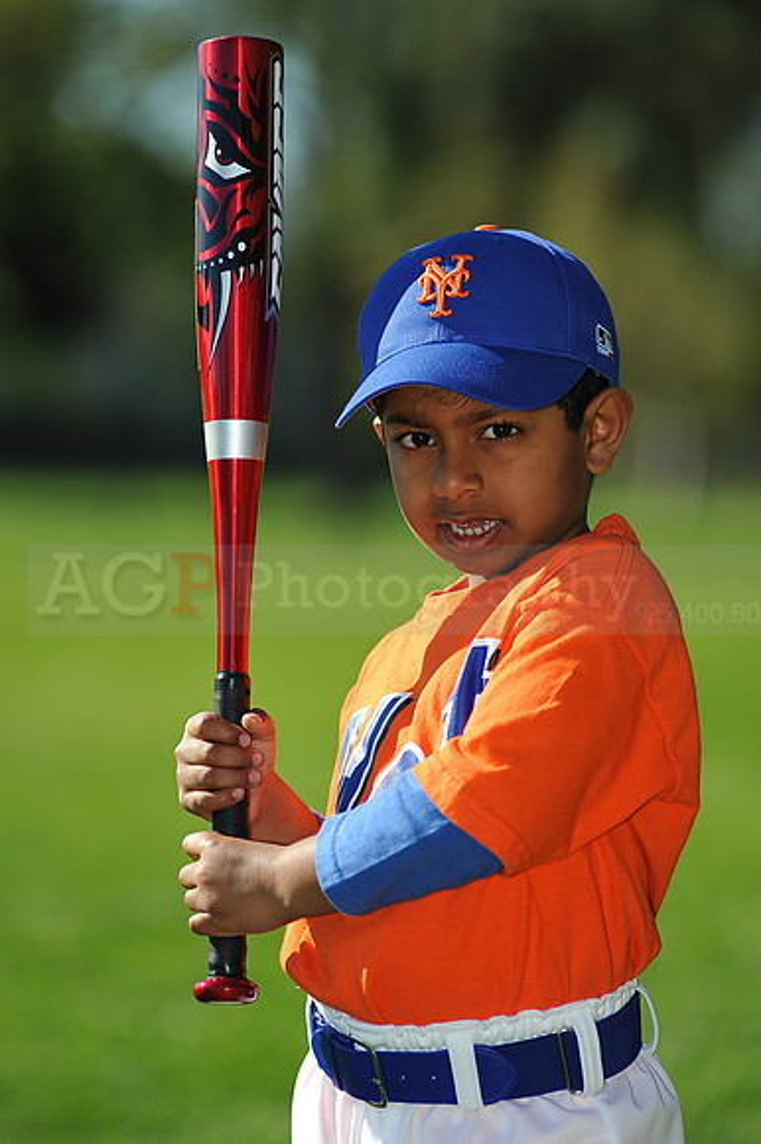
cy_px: 572
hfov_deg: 7.6
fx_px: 5714
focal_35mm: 180
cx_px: 380
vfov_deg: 11.4
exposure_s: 1/2000
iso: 200
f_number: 4
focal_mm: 180
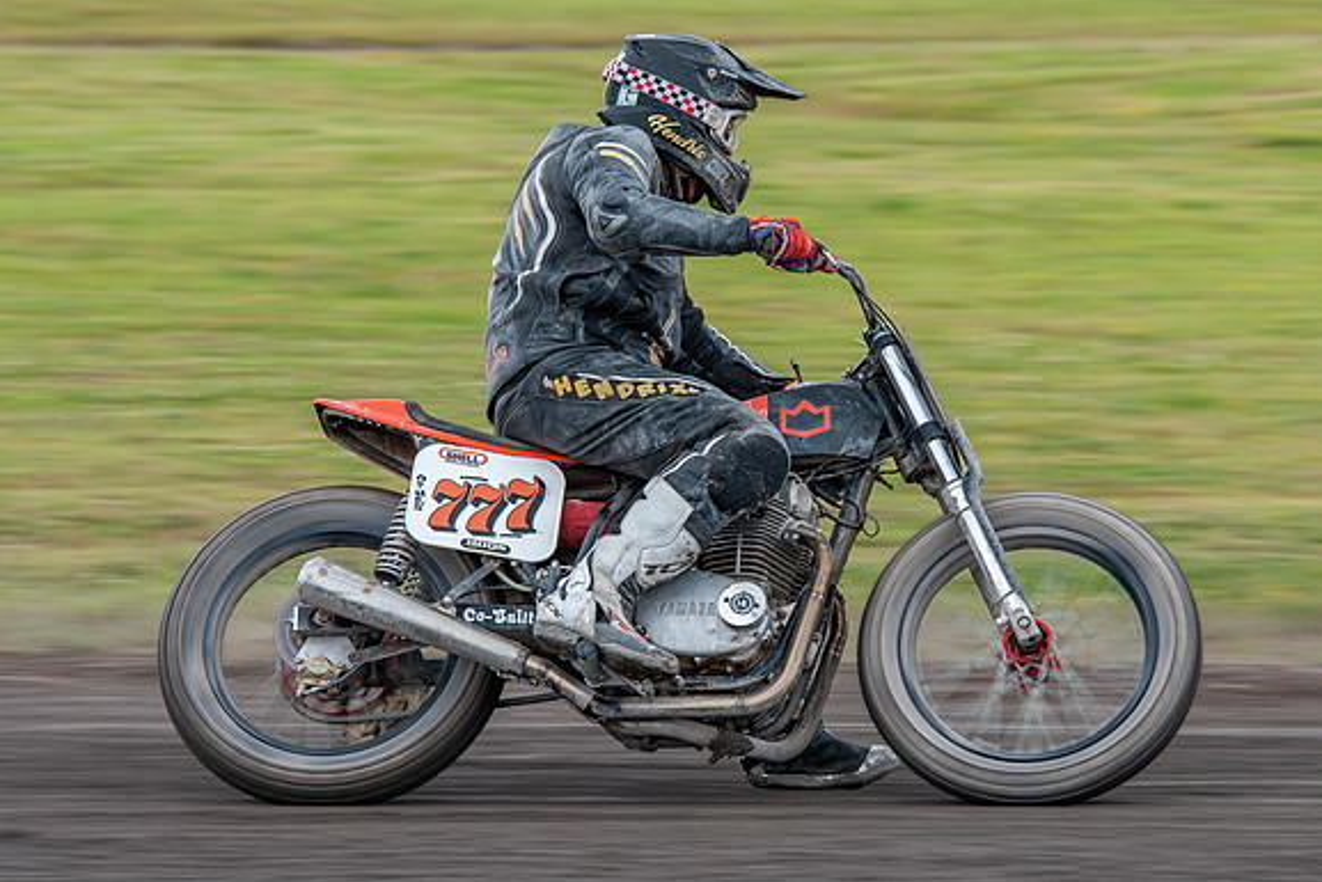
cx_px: 816
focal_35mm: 285
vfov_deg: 4.8
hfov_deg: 7.2
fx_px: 10468
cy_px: 454
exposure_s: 1/200
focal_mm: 185
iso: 200
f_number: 8
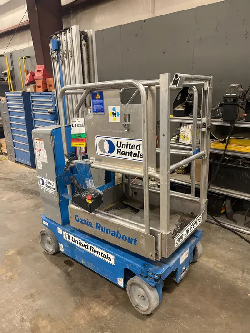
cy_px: 166
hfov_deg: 53.1
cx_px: 125
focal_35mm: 26
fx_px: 250
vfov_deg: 67.3
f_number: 1.6
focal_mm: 5.1
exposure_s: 1/60
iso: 200
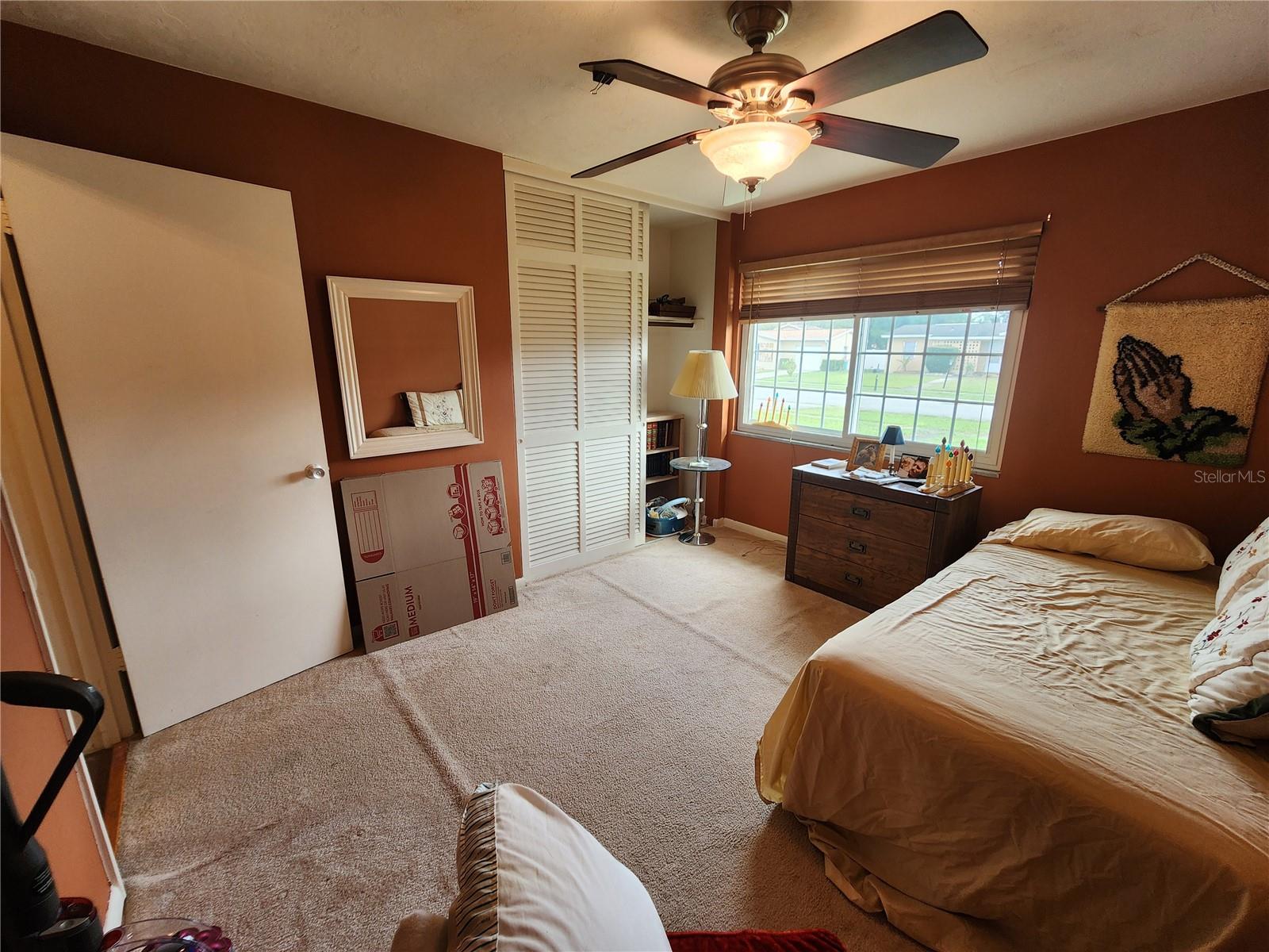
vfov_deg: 89.9
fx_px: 477
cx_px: 634
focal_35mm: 13
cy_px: 476
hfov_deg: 106.2
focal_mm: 2.2
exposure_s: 1/60
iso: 125
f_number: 2.2
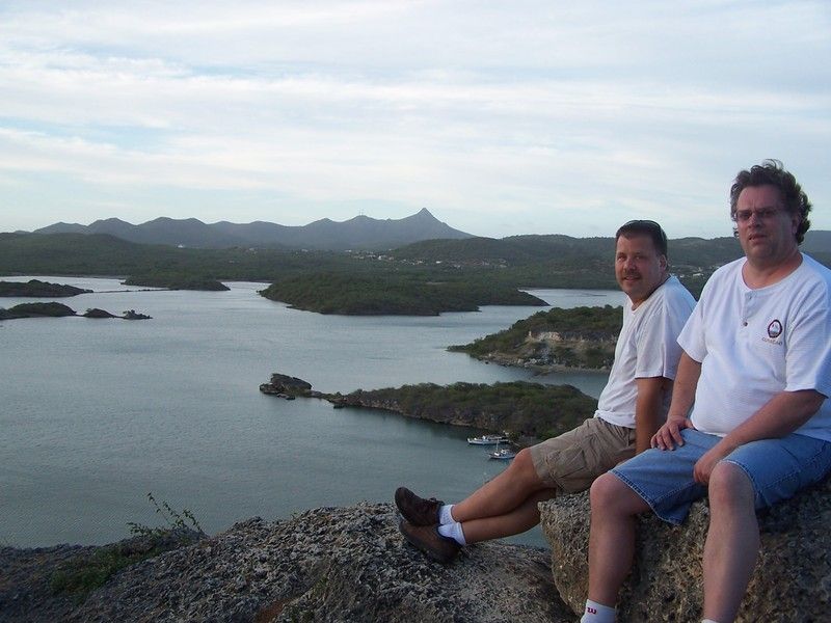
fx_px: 912
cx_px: 416
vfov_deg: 37.7
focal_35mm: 38
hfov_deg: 49.0
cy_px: 312
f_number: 2.8
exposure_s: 1/250
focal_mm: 6.3
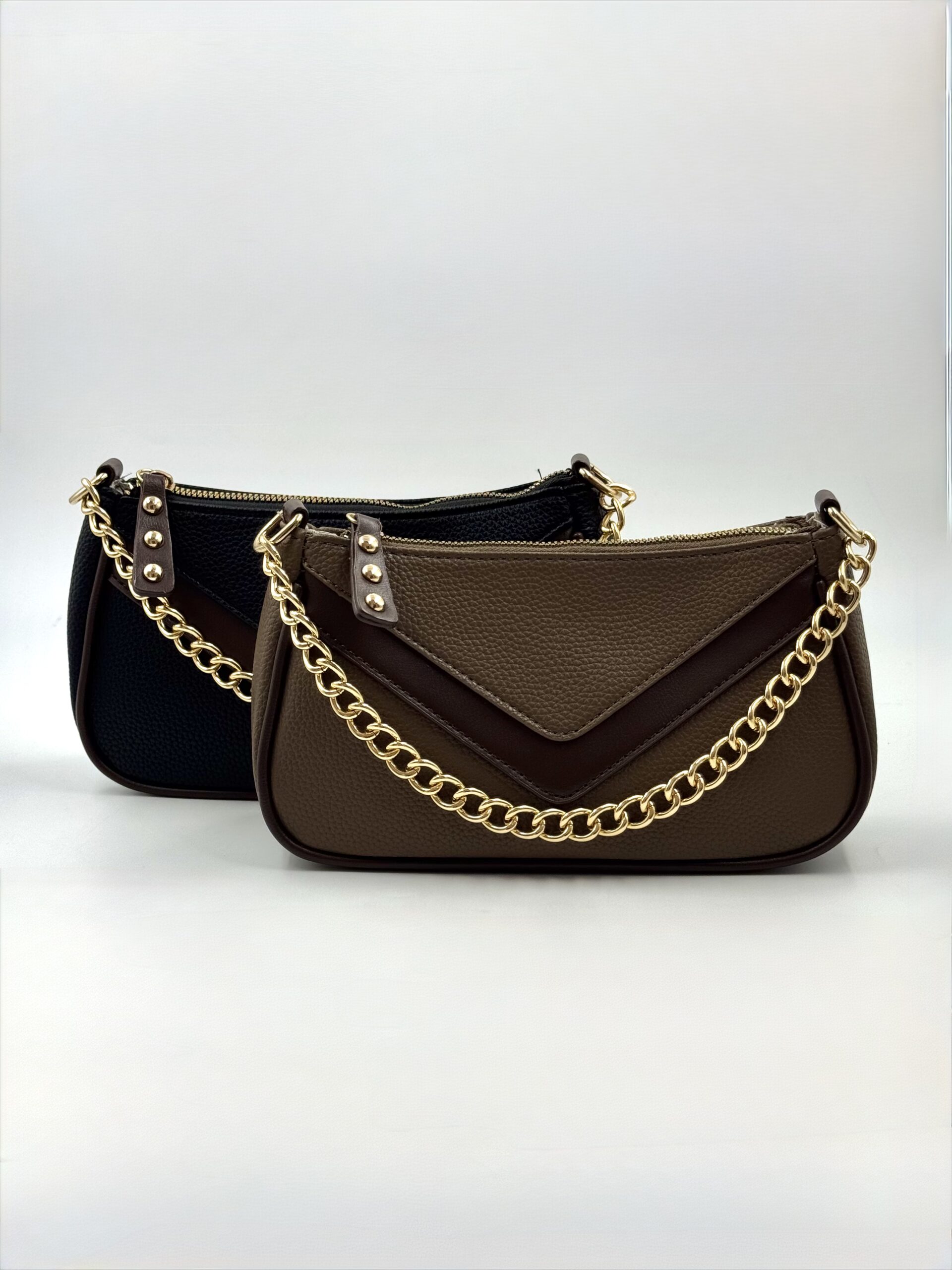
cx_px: 476
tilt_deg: -15.4
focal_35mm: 48
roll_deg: +1.9
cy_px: 635
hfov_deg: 30.3
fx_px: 1760
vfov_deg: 39.7
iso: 64
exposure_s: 1/615
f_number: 1.78
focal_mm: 6.76
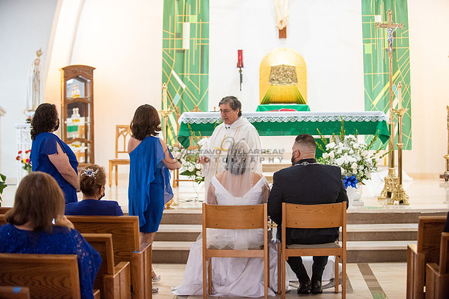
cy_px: 150
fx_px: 873
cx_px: 224
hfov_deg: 28.8
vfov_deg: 19.5
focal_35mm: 70
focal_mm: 70
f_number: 2.8
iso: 2000
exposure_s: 1/160
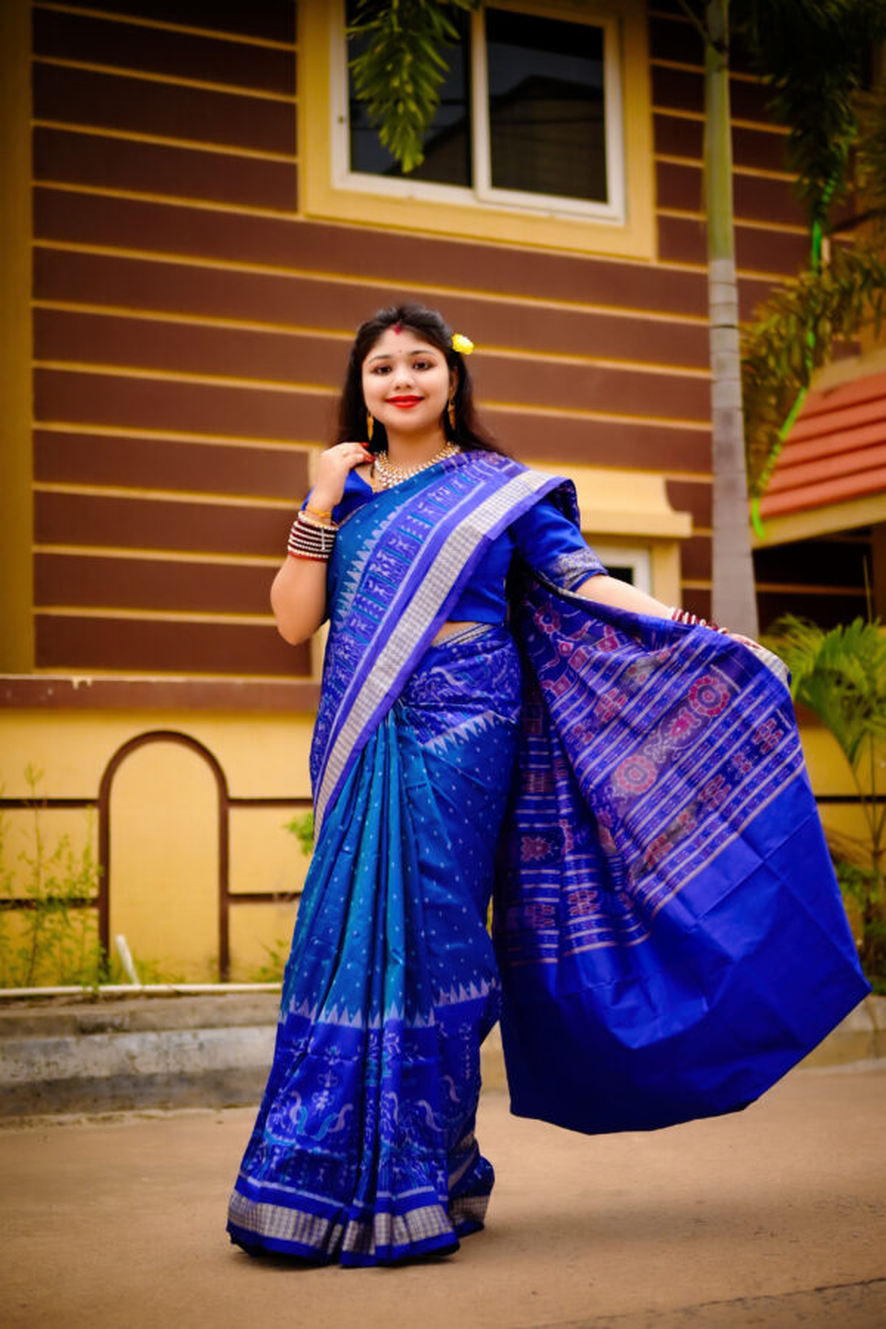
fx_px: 2215
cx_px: 443
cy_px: 664
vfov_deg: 33.4
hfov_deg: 22.6
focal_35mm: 60
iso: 640
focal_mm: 40
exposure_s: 1/200
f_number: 2
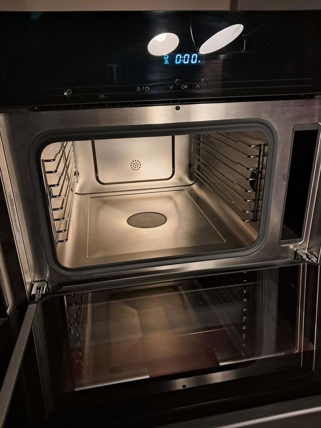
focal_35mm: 27
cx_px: 160
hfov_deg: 51.4
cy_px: 214
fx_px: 334
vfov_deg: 65.3
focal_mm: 4
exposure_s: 1/60
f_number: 1.8
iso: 400
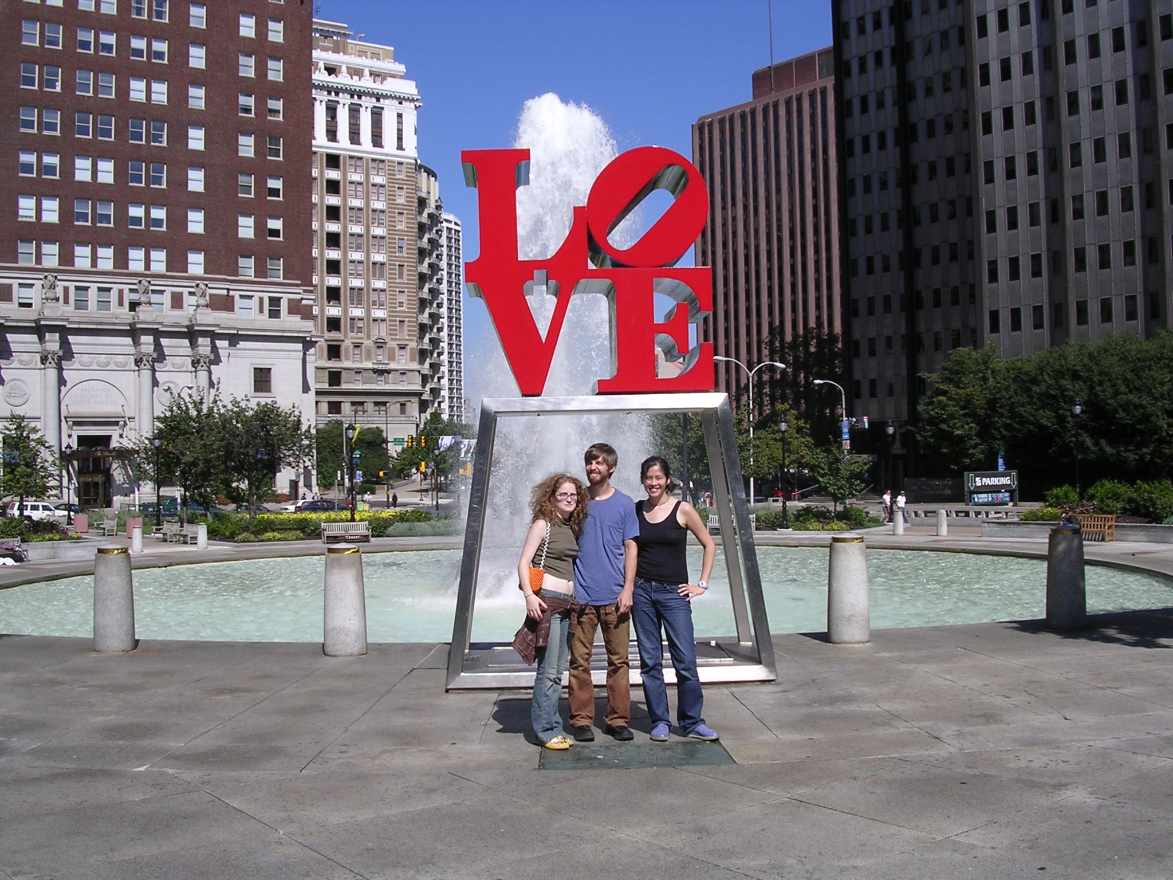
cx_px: 586
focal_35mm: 38
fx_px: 1288
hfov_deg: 49.0
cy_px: 440
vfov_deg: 37.7
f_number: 5.6
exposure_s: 1/445
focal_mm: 5.8
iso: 100
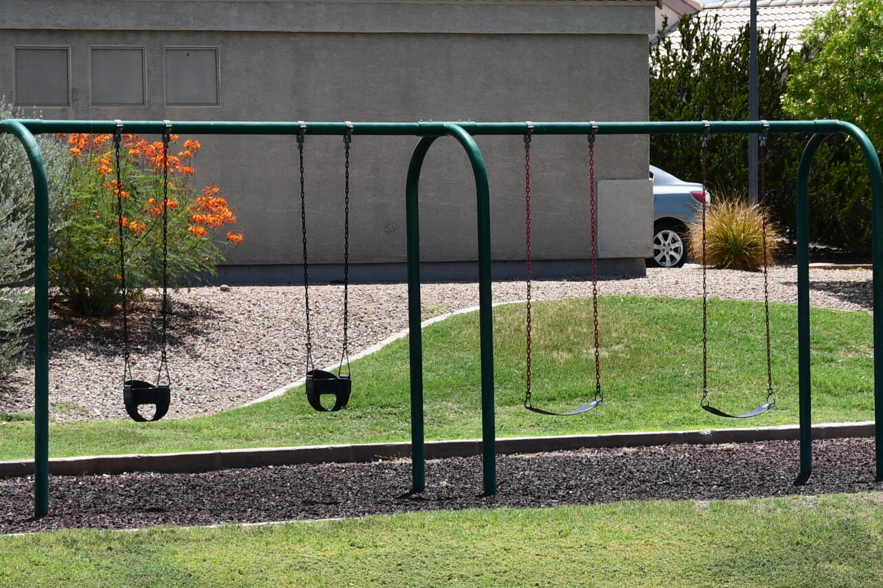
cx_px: 736
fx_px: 5689
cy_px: 305
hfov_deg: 8.9
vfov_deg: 5.9
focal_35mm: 232
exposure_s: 1/320
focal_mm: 66
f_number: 9
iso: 100
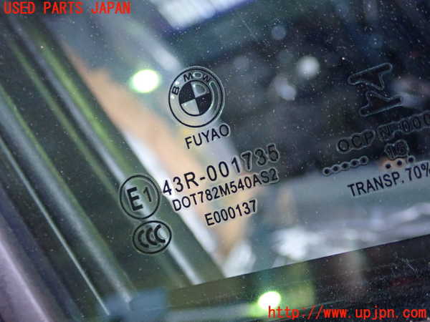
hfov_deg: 38.2
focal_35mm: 50
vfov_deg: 29.1
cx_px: 215
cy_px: 161
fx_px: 621
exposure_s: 1/20
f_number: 3.2
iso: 800
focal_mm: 9.01
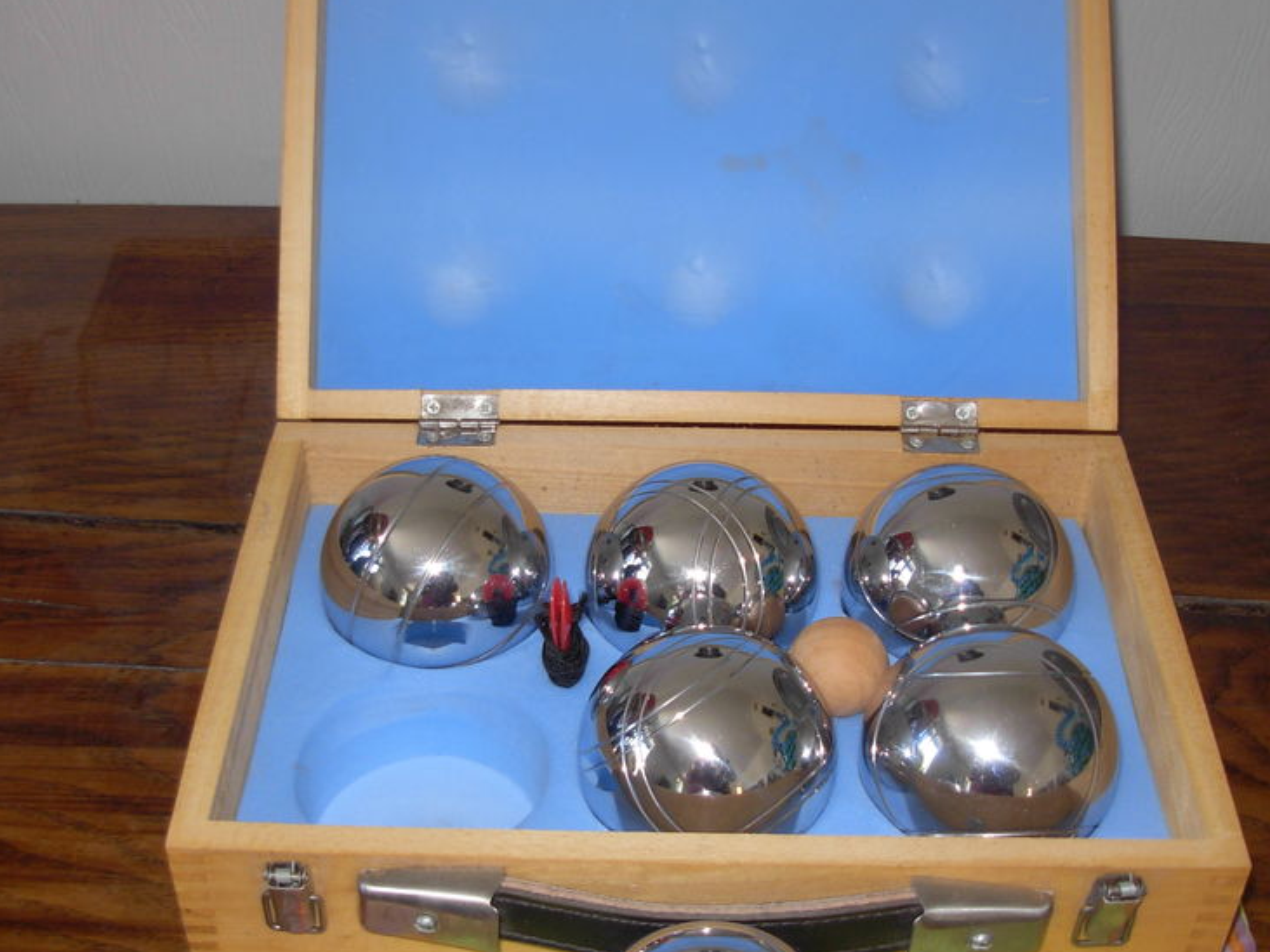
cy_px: 573
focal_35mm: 52
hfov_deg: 36.8
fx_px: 1907
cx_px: 584
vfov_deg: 28.0
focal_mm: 6.3
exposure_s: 1/22.6
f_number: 2.9
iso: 79
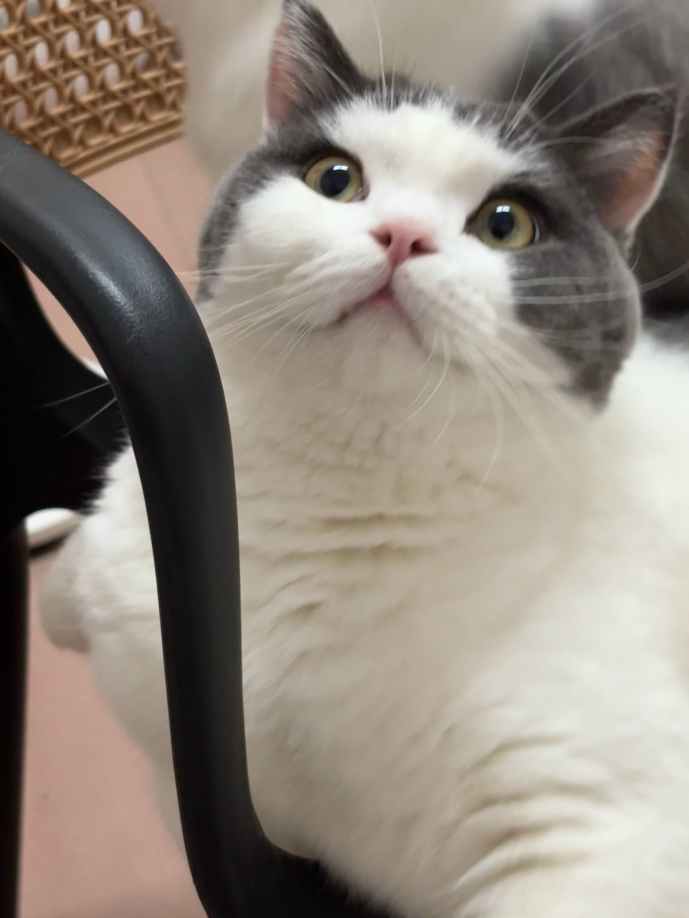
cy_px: 459
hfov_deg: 28.0
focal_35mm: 52
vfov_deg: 36.8
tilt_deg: -33.4
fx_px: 1380
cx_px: 344
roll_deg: +0.9
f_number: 1.6
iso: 250
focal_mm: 5.96
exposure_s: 1/33
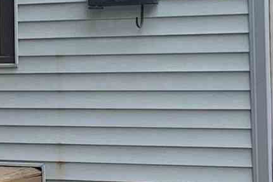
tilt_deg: +0.2
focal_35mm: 193
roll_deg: +0.5
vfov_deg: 7.1
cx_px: -107
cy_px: 53
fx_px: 1464
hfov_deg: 10.4
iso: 25
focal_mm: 4.25
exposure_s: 1/330
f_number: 1.8
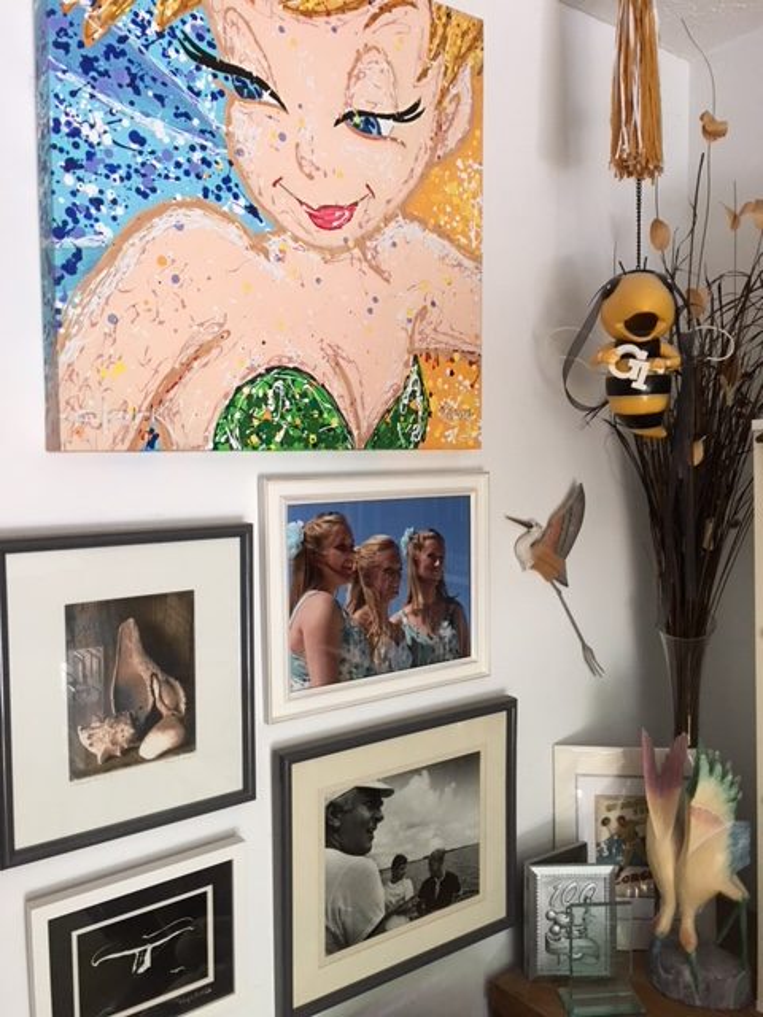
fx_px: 852
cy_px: 508
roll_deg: +0.6
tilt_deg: -1.6
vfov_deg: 61.7
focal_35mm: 29
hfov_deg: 48.2
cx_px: 382
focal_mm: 4.15
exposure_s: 1/15
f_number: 2.2
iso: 50
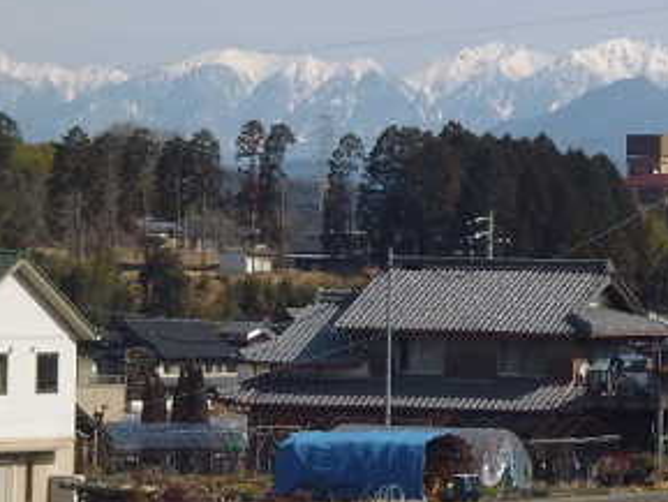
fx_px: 6081
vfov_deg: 4.7
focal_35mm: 315
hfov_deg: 6.3
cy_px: 174
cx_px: 497
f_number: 6.9
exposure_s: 1/400
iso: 100
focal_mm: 21.5
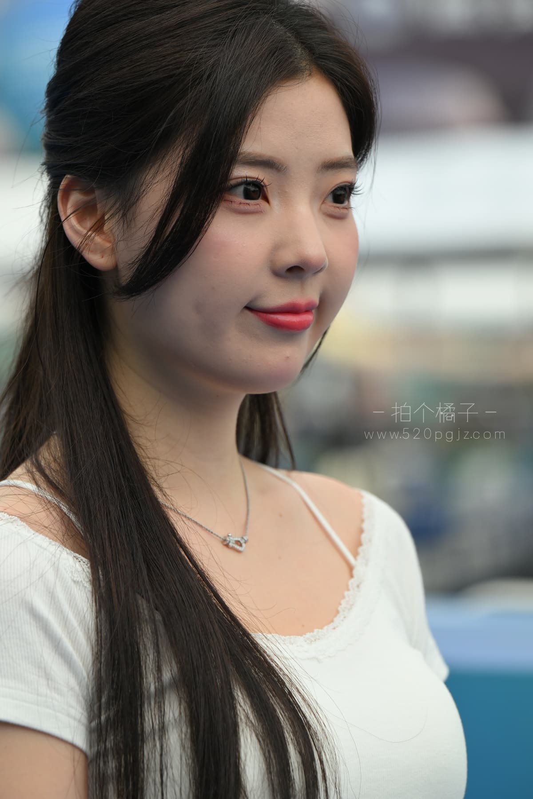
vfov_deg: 11.7
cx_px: 266
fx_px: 3886
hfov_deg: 7.8
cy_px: 400
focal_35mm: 175
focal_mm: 175
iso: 250
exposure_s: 1/500
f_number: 5.6
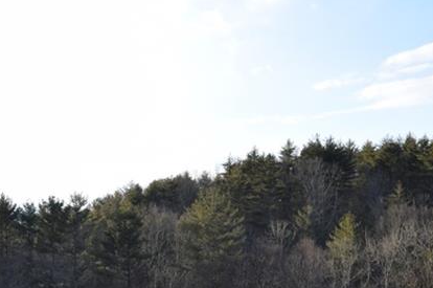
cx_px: 114
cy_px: 252
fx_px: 625
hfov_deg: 37.4
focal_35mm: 52
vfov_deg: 25.2
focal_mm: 14
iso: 280
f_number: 8
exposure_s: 1/250
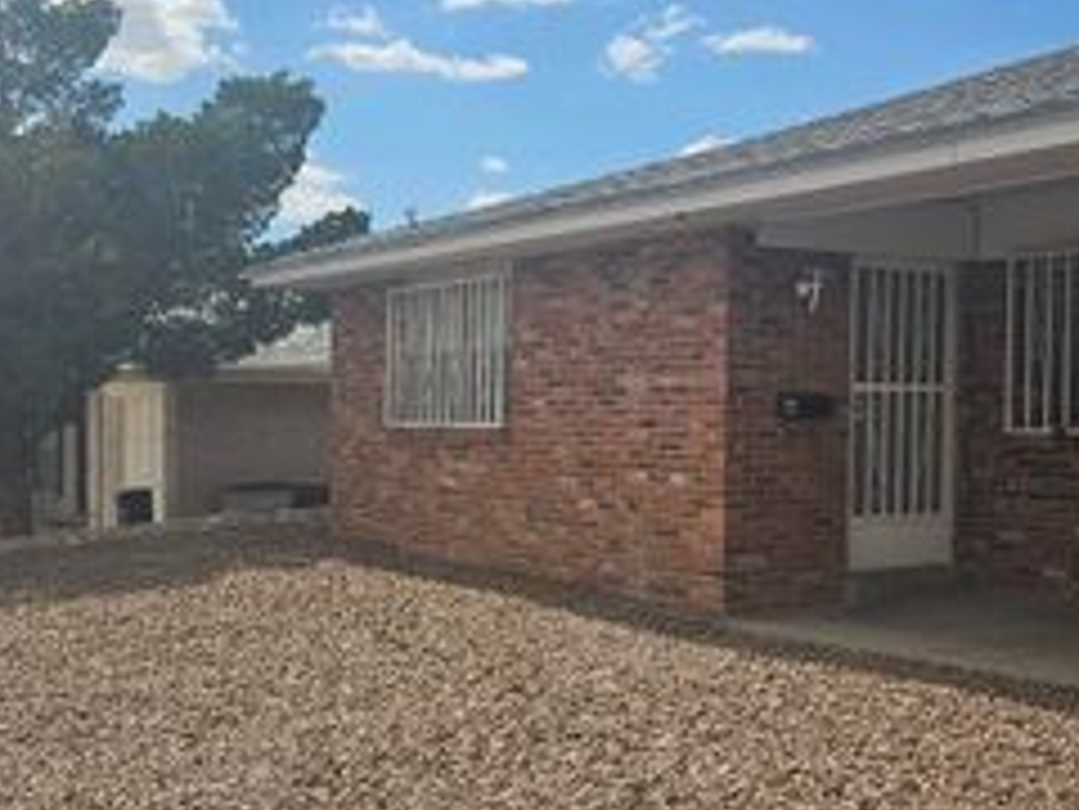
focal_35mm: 48
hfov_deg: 39.6
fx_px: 1496
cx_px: 499
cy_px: 448
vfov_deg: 30.2
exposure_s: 1/5000
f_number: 1.8
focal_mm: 5.4
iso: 25
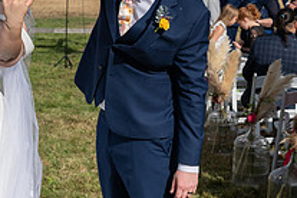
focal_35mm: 98
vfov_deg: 13.9
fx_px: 808
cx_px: 128
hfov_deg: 20.8
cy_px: 55
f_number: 5
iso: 400
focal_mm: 35
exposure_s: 1/8000
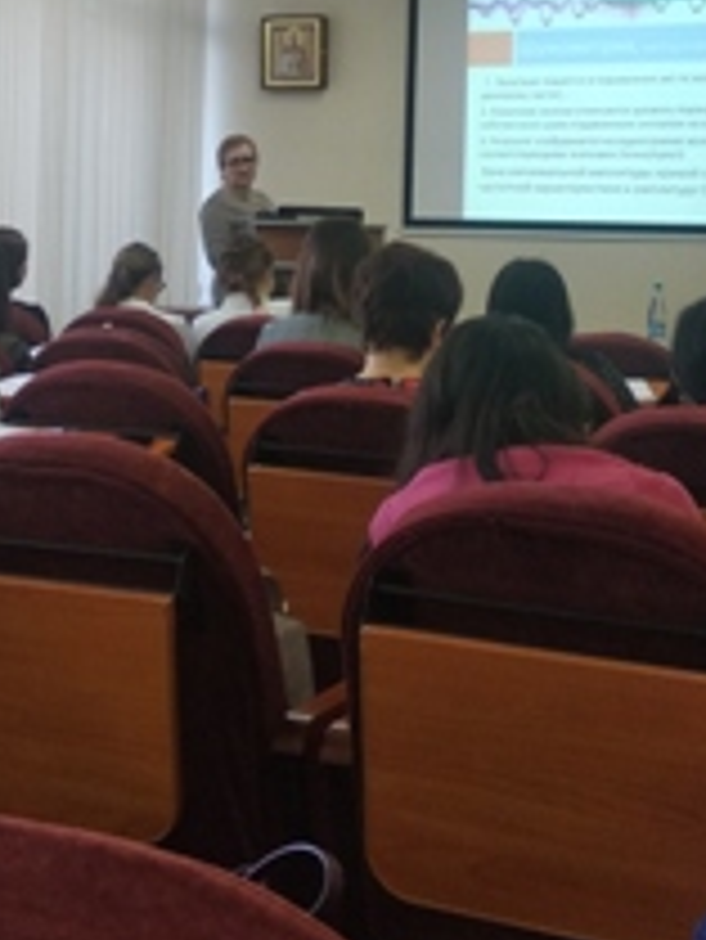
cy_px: 205
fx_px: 1576
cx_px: 274
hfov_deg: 25.2
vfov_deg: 32.4
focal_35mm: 58
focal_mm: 3.81
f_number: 2.2
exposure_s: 1/33
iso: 320
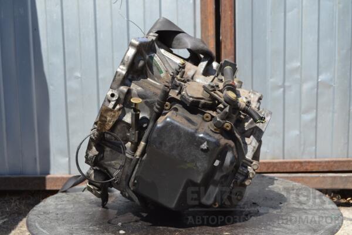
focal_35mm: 51
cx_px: 176
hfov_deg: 38.9
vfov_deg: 26.5
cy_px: 118
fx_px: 499
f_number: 7.1
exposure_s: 1/200
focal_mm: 34
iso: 100
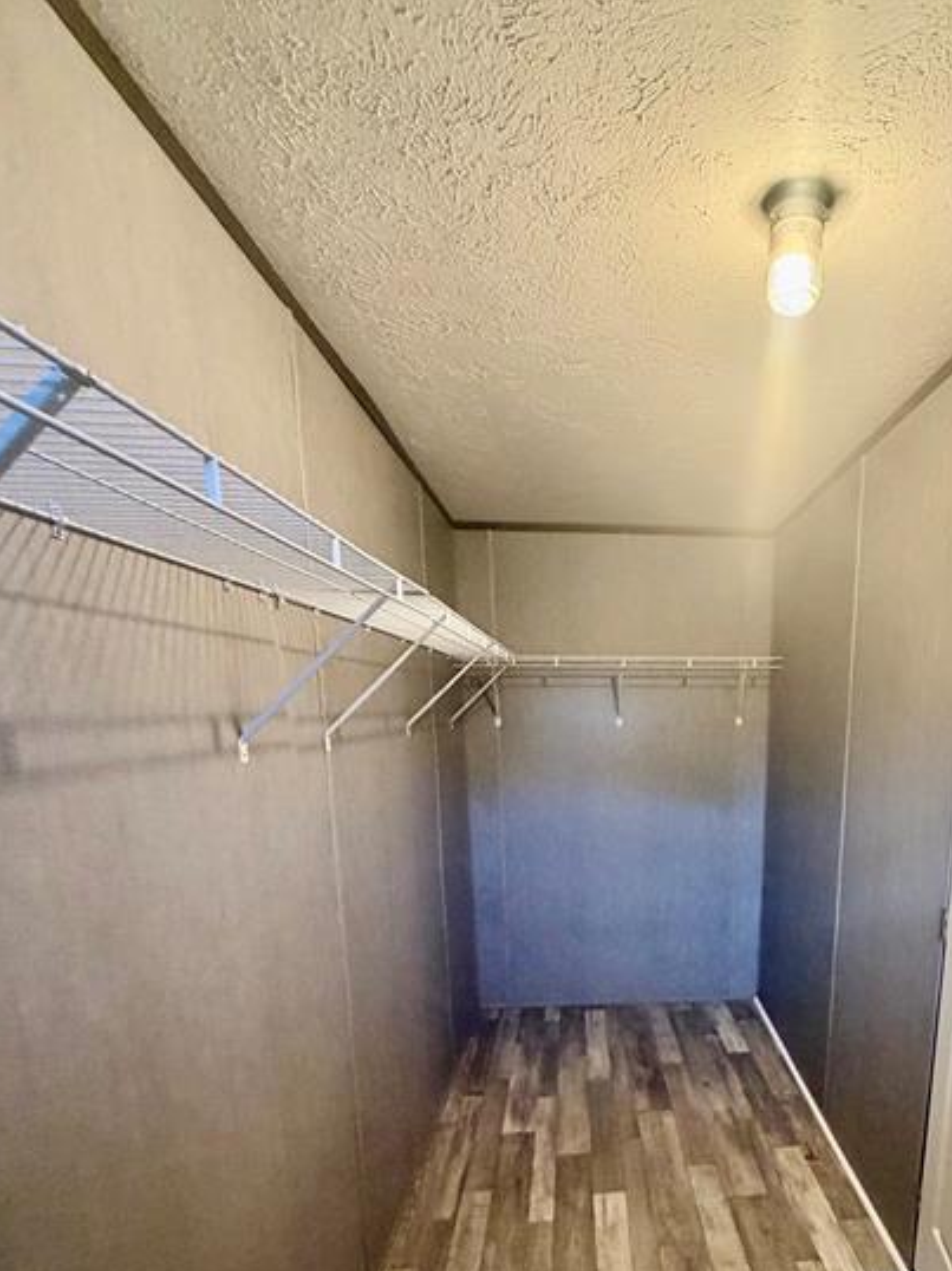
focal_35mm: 20
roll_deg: -1.4
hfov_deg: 63.7
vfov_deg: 78.6
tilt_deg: -11.1
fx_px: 734
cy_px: 867
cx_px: 657
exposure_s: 1/60
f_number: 2.2
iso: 250
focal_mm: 2.22
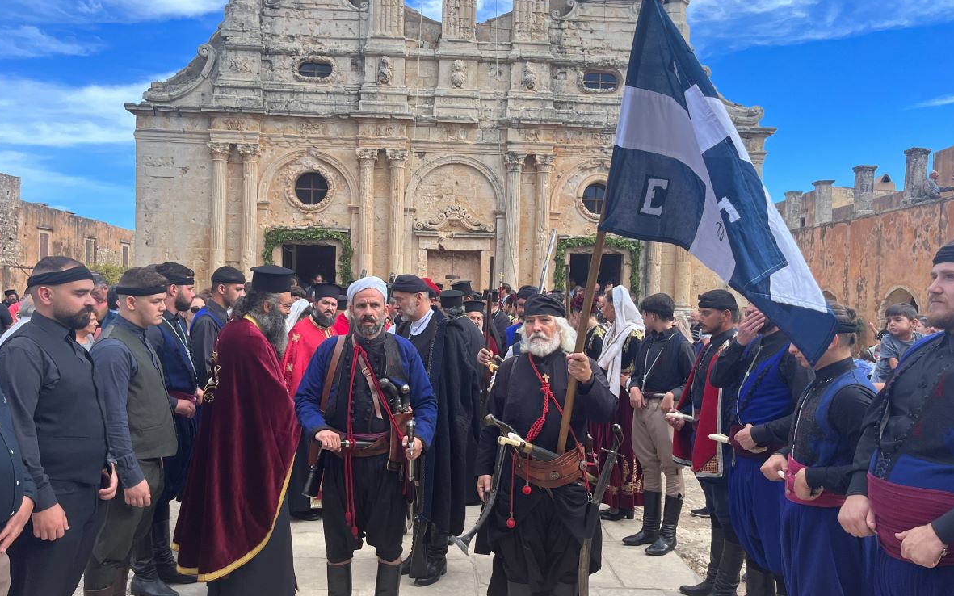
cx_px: 473
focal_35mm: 28
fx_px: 728
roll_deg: -1.3
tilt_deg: -1.2
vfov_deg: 44.5
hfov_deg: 66.5
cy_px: 320
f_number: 1.6
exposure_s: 1/935
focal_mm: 5.1
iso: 50
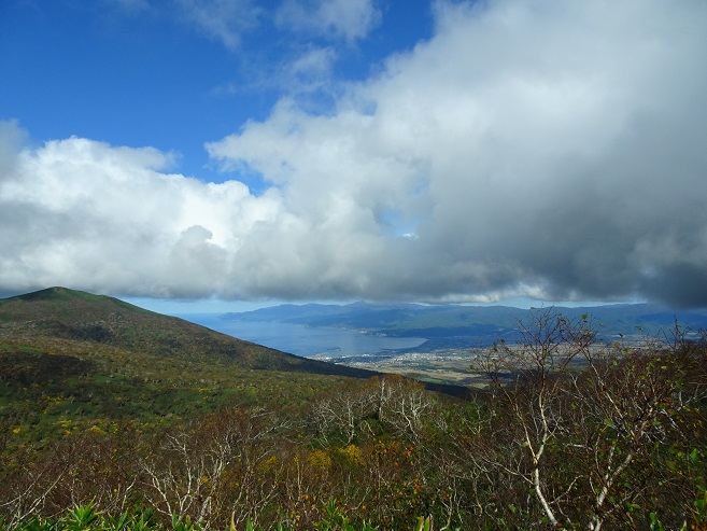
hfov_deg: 71.6
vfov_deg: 56.8
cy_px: 266
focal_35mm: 24
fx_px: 490
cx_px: 354
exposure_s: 1/1600
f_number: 3.5
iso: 80
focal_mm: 4.1
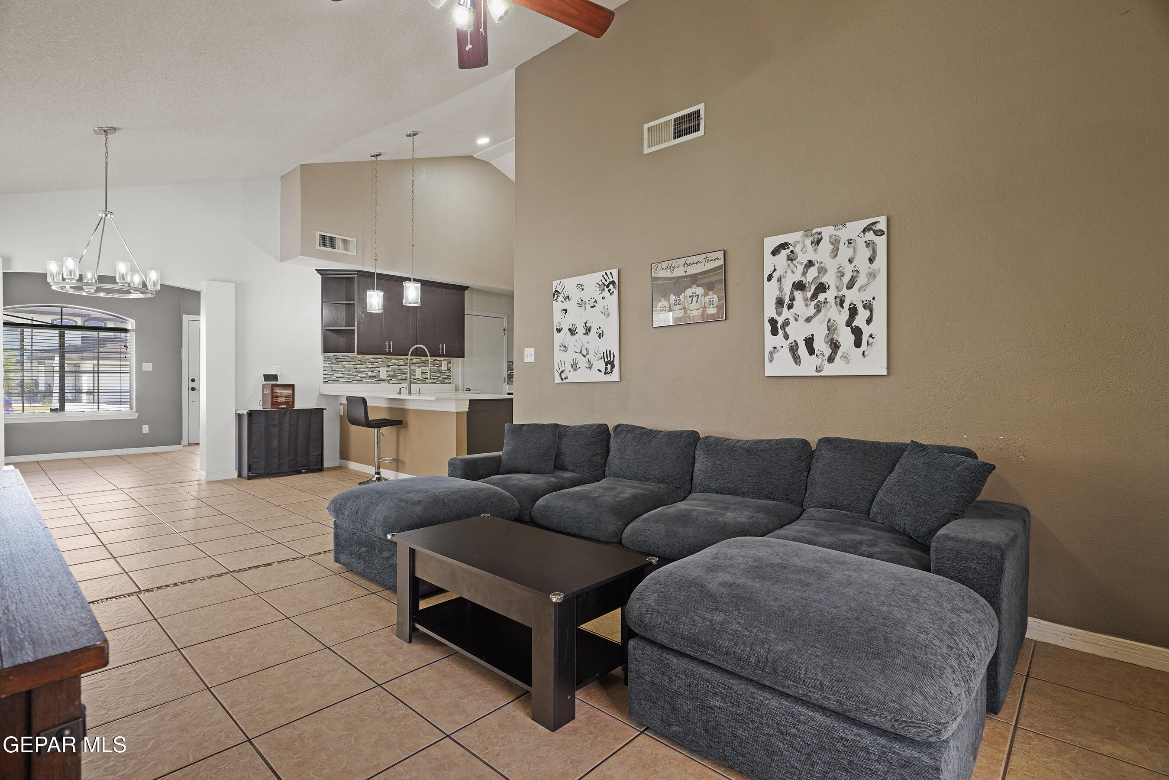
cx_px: 584
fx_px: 552
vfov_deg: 70.4
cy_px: 390
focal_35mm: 17
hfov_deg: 93.3
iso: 640
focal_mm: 17
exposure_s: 1/2
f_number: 8
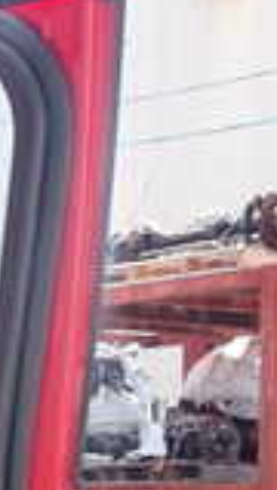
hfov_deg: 9.2
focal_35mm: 123
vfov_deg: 16.8
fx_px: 1598
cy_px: 555
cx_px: -317
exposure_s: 1/250
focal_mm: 5.4
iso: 100
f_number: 3.2
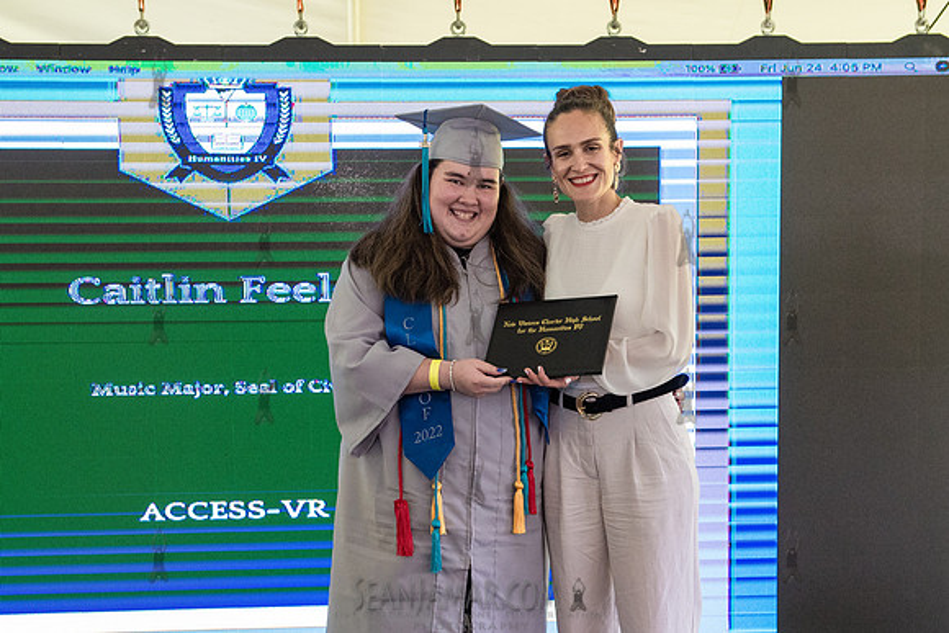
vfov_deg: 20.9
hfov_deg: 31.0
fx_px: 1713
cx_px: 476
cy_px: 427
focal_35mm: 65
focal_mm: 45
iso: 2500
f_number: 4
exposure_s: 1/800
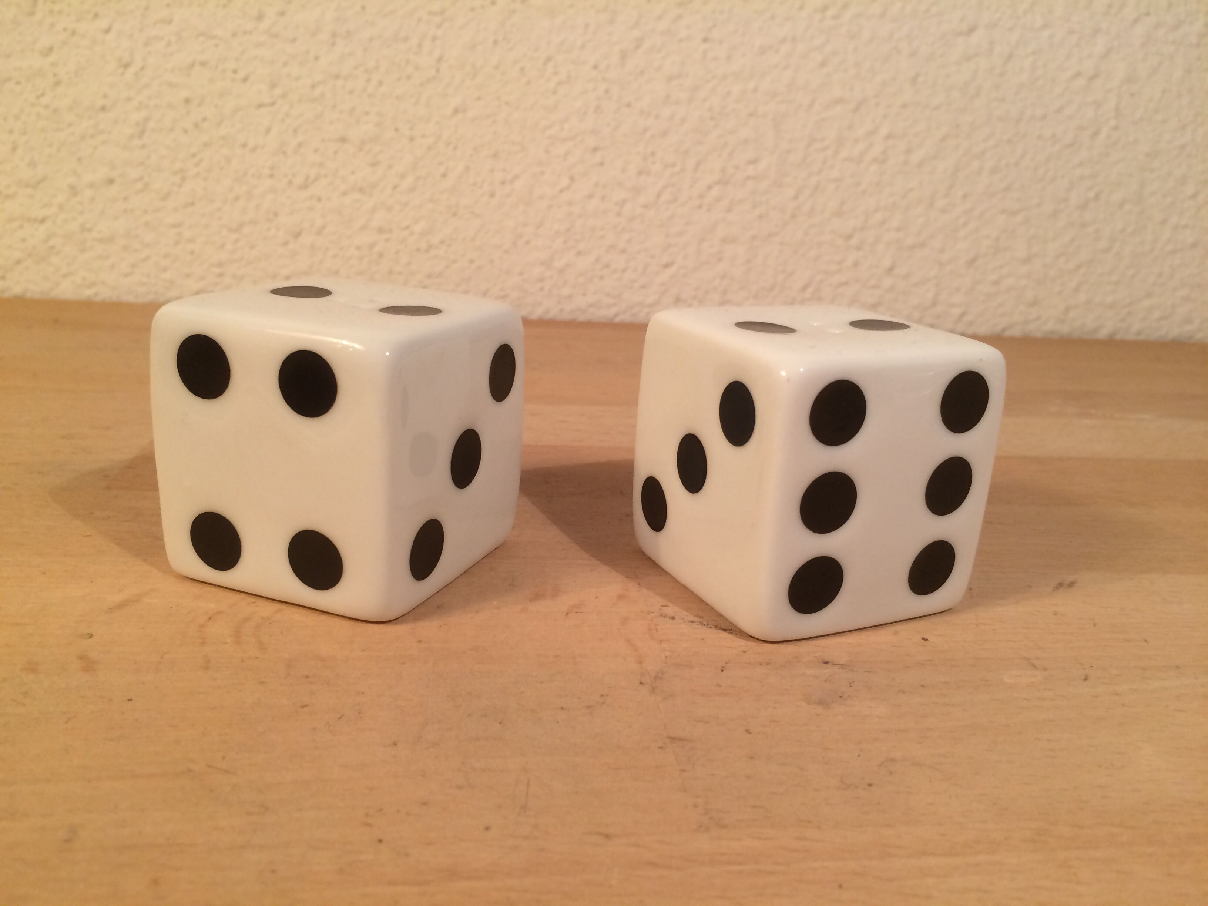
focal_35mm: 29
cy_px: 453
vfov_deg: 48.2
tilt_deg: -14.9
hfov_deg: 61.7
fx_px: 1012
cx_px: 604
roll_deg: -4.2
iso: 50
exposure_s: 1/33
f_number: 2.2
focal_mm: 4.15
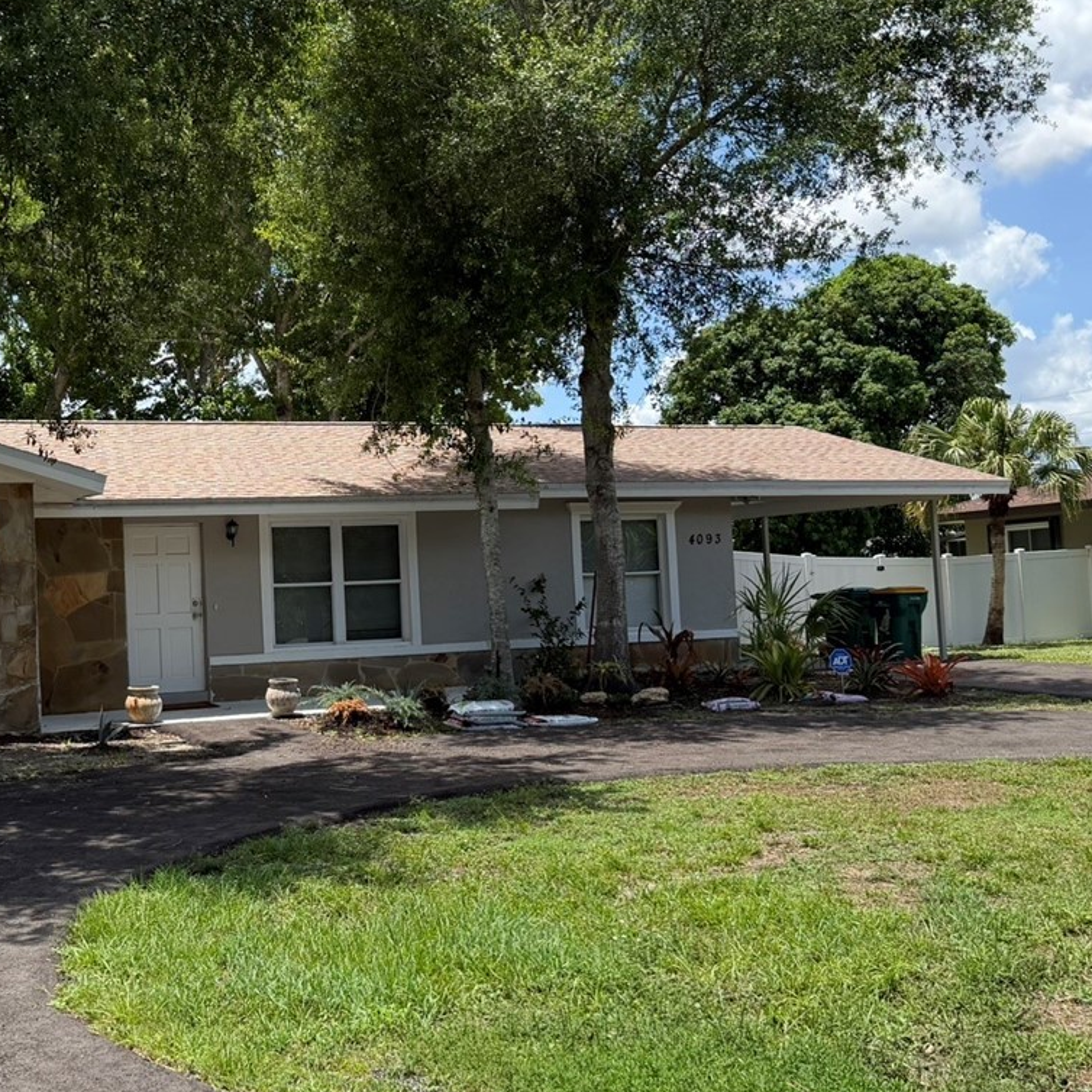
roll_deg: +2.7
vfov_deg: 37.5
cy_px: 514
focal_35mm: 45
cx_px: 285
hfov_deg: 36.7
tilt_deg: +3.1
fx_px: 1606
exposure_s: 1/3759
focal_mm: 6.76
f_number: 1.78
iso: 100
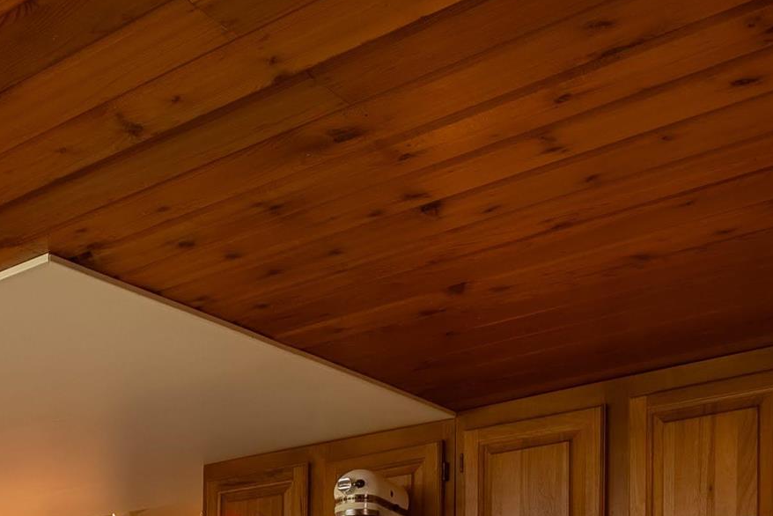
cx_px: -159
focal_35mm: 56
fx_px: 1203
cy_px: 793
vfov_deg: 20.4
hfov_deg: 30.2
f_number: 8
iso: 400
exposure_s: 1/320
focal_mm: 16
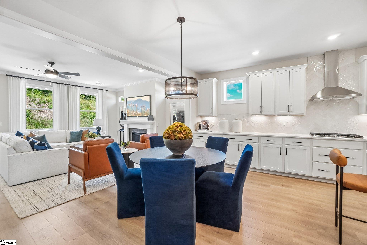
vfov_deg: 77.3
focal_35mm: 15
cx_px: 184
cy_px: 122
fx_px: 153
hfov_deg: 100.4
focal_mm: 10
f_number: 8
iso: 400
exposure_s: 1/20
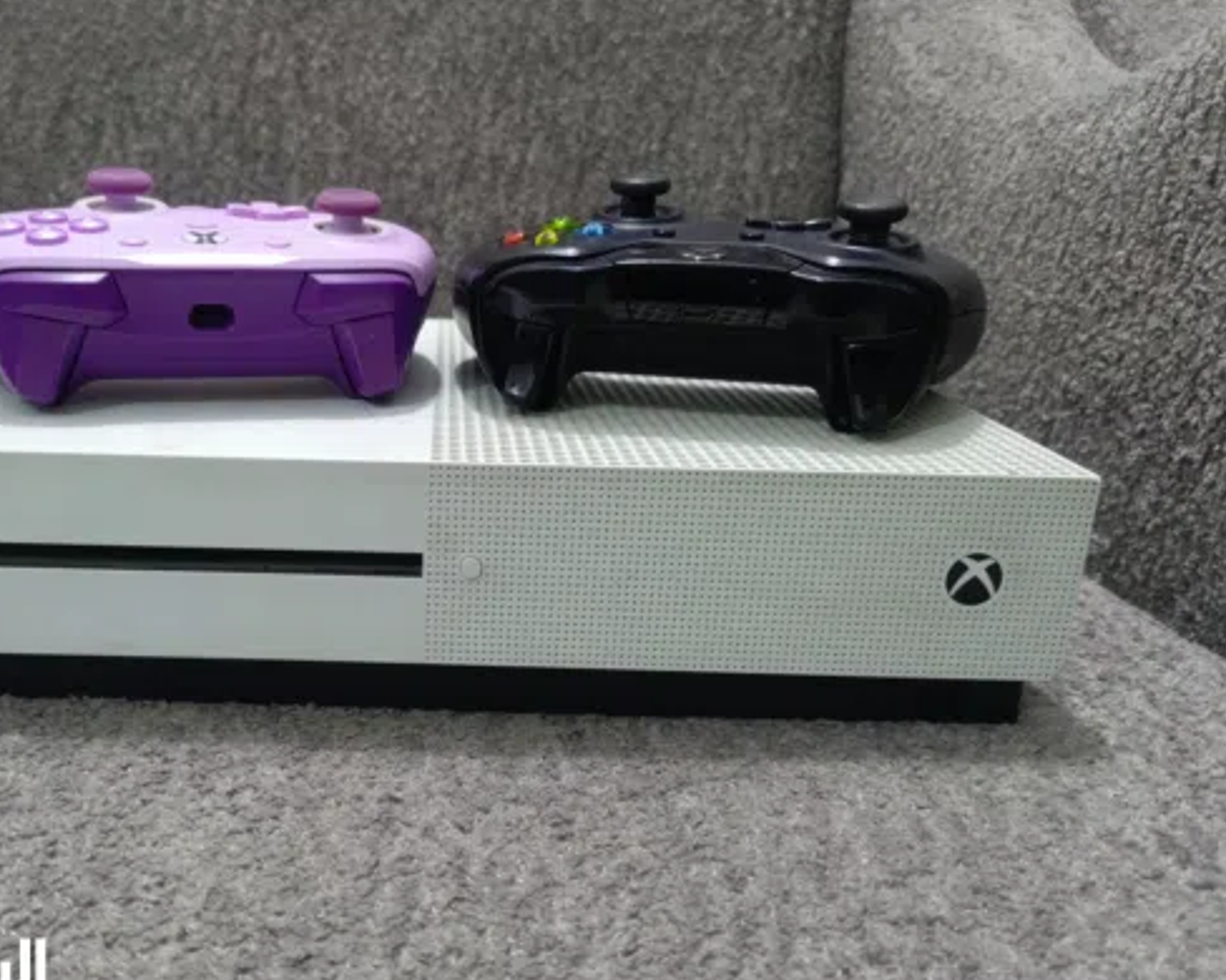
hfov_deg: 54.7
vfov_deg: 45.6
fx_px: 1161
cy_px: 575
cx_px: 425
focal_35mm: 32
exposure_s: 1/50
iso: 675
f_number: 1.69
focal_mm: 4.76
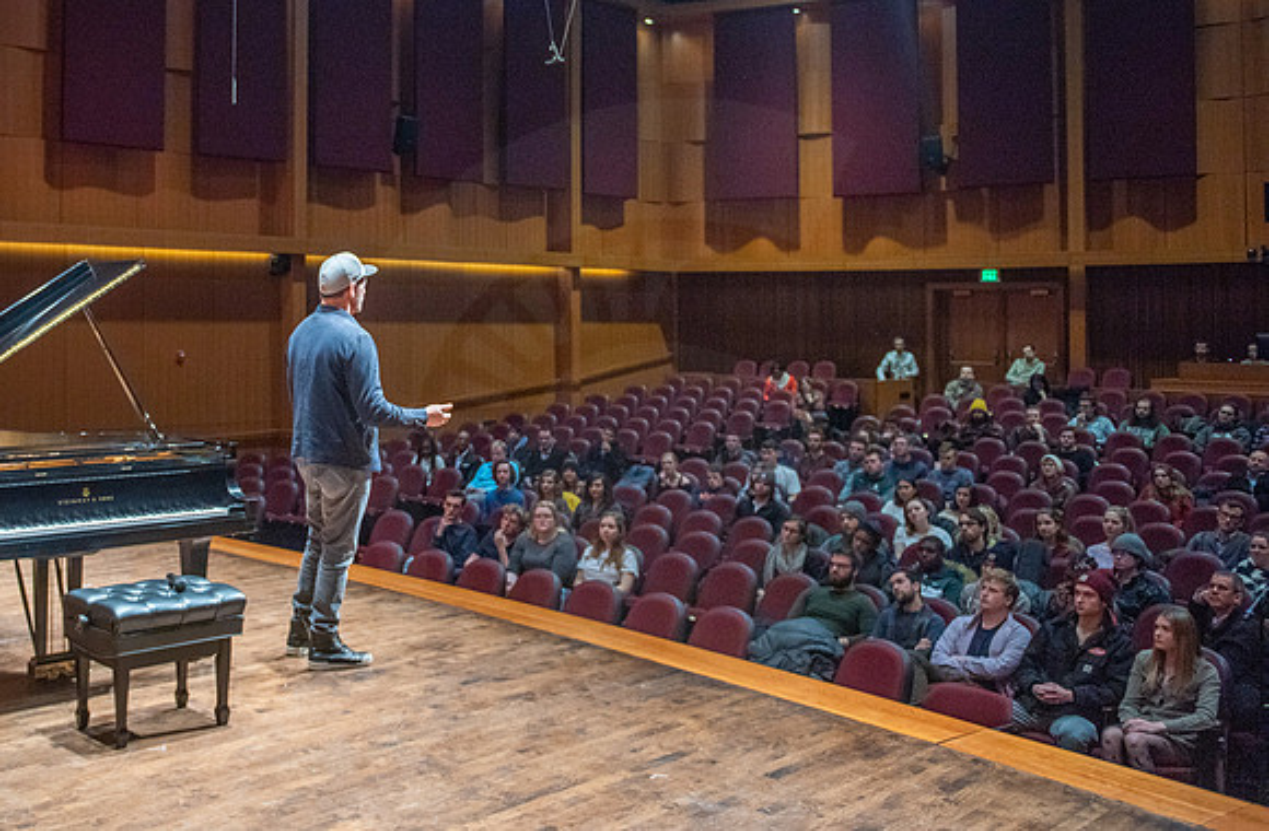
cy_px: 287
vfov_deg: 34.8
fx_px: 1316
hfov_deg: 49.9
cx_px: 358
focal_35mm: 38
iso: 640
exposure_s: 1/200
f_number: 2.8
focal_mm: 26
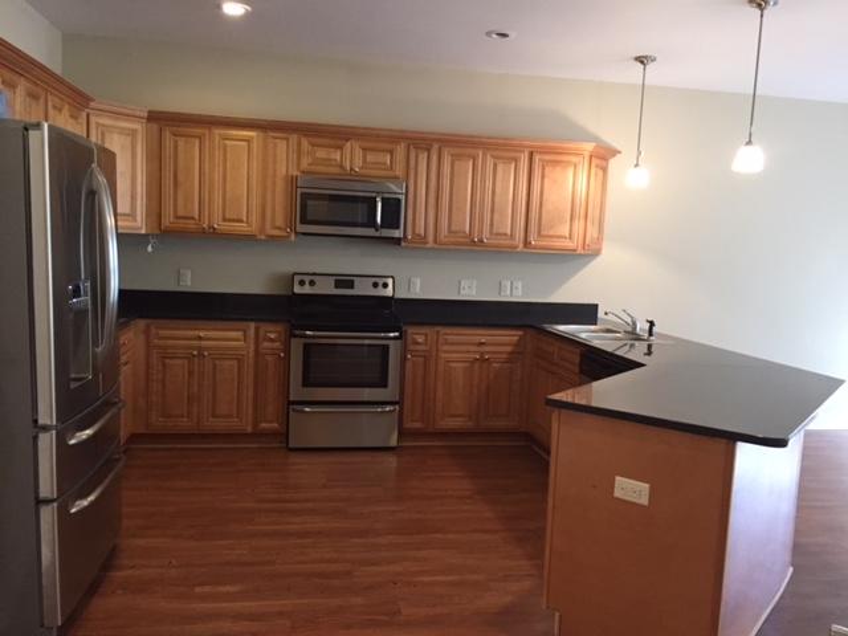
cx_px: 424
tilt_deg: -5.5
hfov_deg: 61.7
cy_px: 318
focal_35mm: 29
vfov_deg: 48.2
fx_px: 710
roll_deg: -2.2
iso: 200
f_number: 2.2
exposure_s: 1/30
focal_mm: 4.15
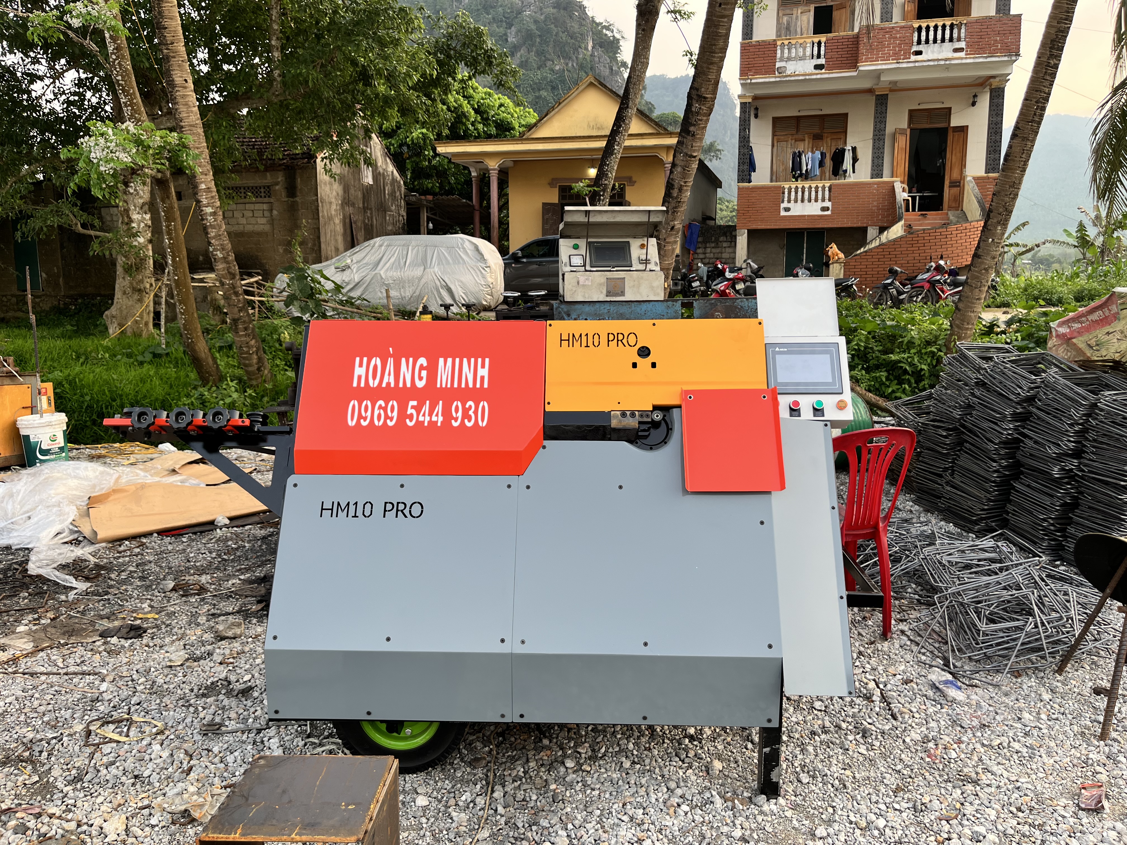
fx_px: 846
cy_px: 422
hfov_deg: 67.3
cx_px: 564
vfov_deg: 53.1
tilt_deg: -8.9
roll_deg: +1.2
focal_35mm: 26
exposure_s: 1/168
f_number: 1.6
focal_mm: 5.1
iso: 40
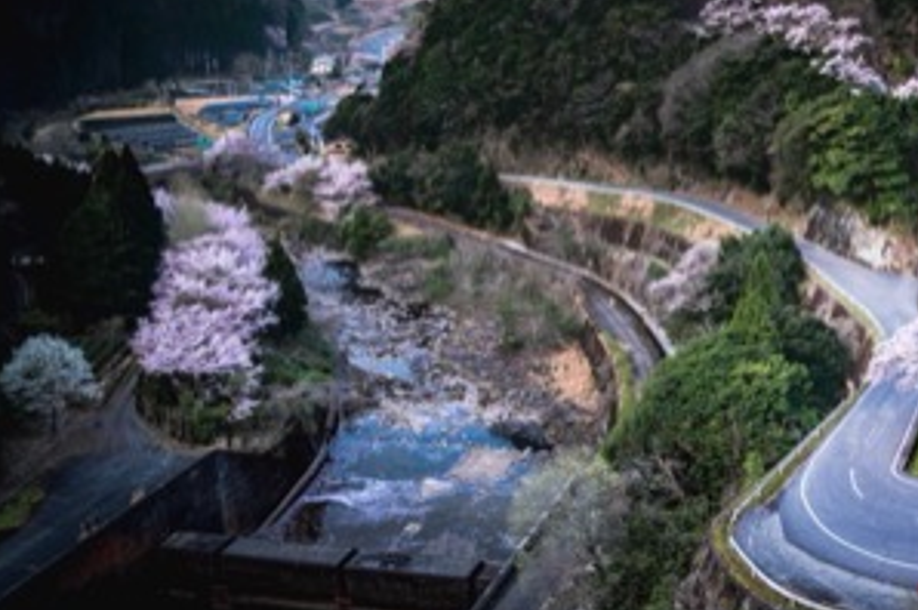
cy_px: 230
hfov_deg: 38.3
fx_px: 1274
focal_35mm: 50
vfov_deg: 26.8
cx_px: 721
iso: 100
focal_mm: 31
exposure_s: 1.6
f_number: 8
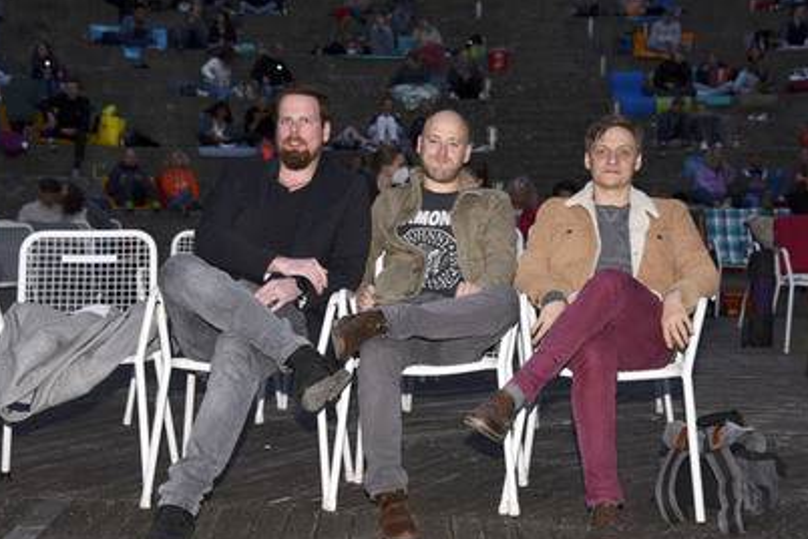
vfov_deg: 20.9
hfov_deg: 31.0
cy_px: 286
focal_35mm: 65
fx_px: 1459
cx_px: 427
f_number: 6.3
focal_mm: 58
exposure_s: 1/60
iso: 250
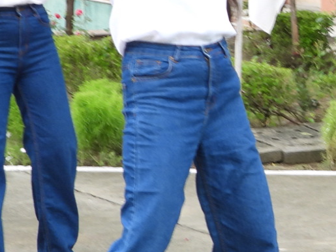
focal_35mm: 181
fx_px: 1756
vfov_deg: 8.2
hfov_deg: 10.5
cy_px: 141
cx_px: 506
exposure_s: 1/200
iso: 100
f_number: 3.2
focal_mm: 7.4
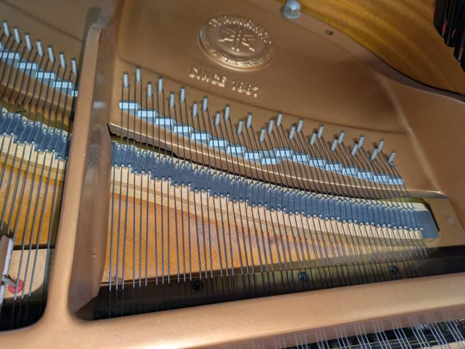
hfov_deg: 69.4
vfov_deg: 54.9
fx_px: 336
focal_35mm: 25
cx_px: 232
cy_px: 174
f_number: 1.89
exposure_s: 1/120
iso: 158
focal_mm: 5.43
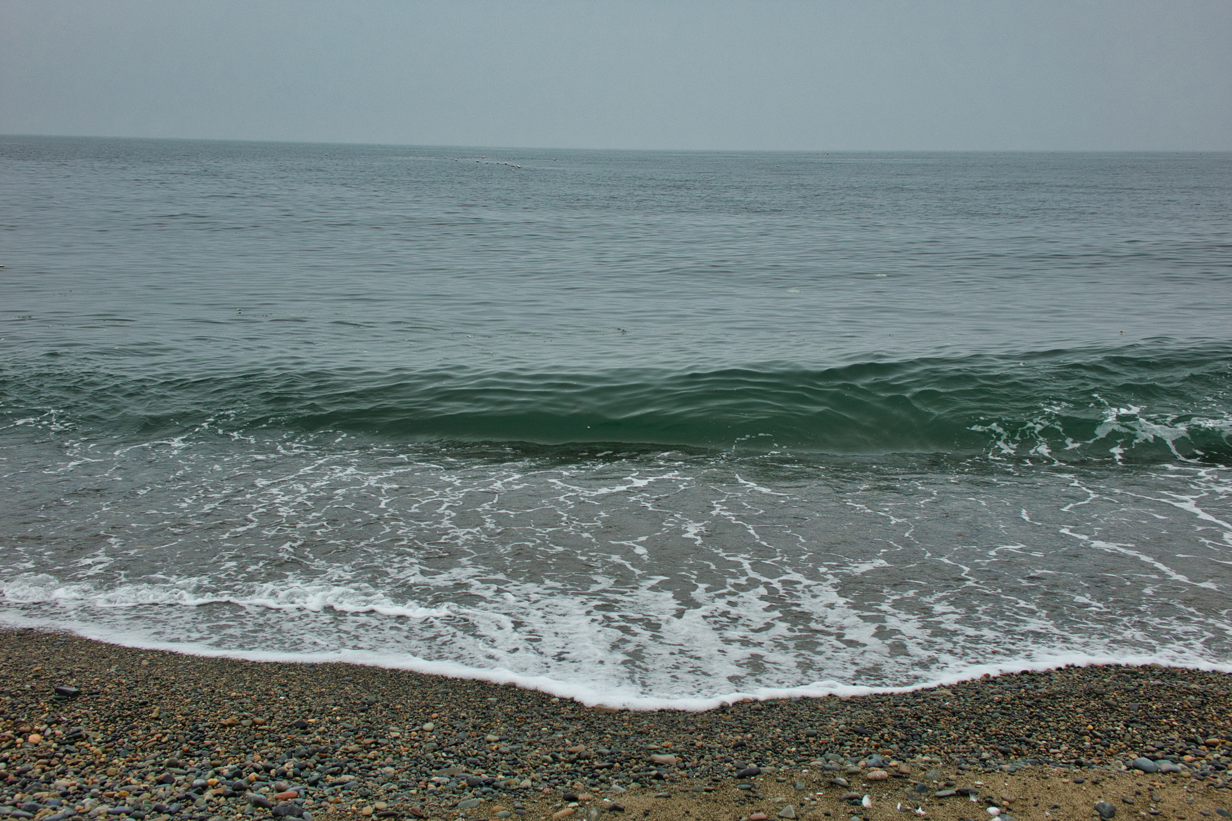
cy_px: 410
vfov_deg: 33.4
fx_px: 1369
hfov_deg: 48.5
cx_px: 616
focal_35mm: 40
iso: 125
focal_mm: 14.8
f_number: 4
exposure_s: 1/500
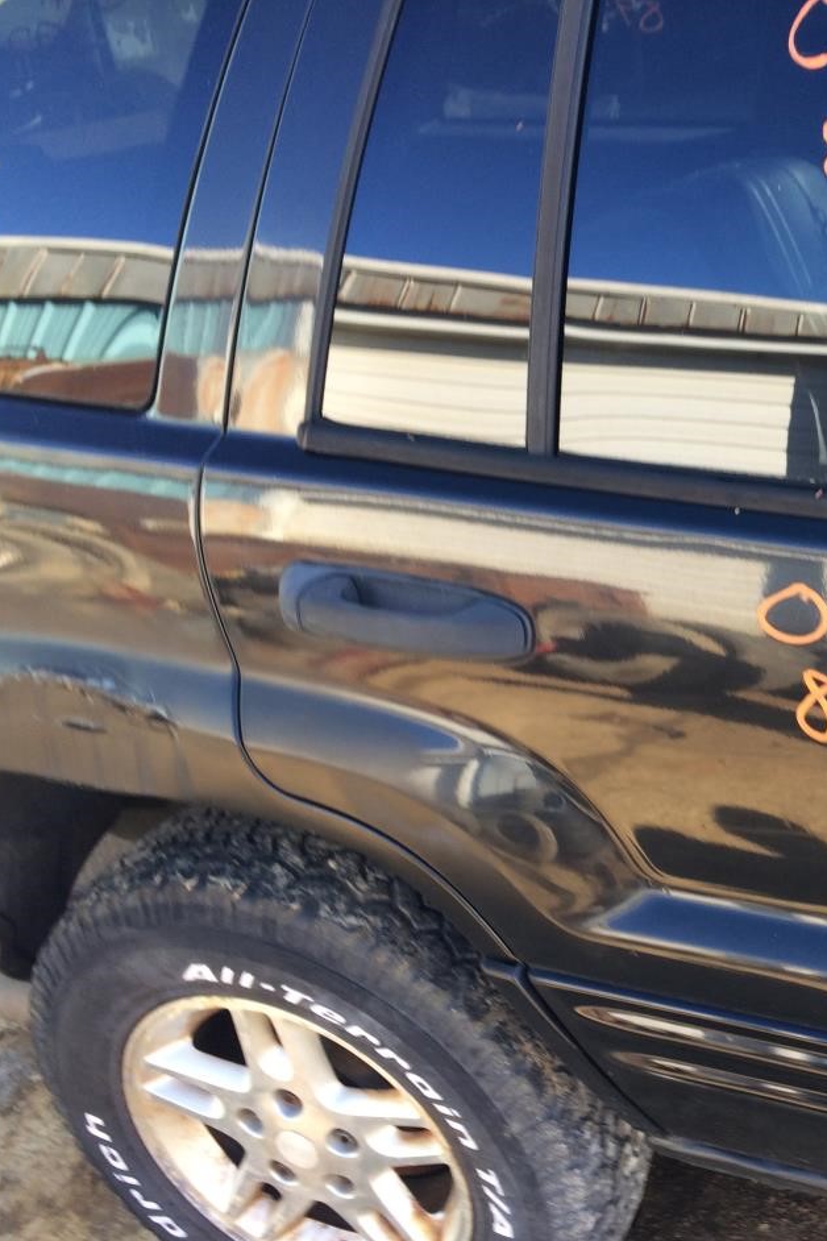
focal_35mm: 41
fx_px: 1413
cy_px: 631
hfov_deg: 30.7
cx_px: 789
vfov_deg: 47.4
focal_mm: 4.15
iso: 32
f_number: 2.2
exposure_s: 1/120
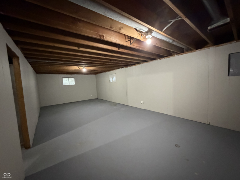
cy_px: 90
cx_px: 120
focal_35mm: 14
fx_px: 97
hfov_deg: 102.1
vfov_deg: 85.7
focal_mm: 2.22
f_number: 2.2
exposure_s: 1/40
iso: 1600
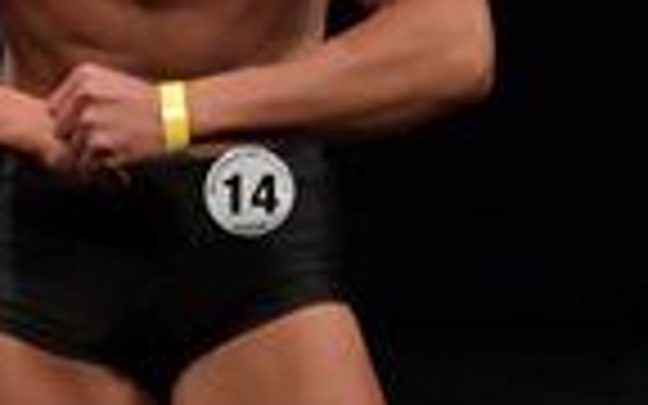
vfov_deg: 0.9
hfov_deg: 1.5
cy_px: 364
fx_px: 24653
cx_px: -232
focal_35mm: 1396
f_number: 5.6
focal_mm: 170
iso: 3200
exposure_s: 1/400
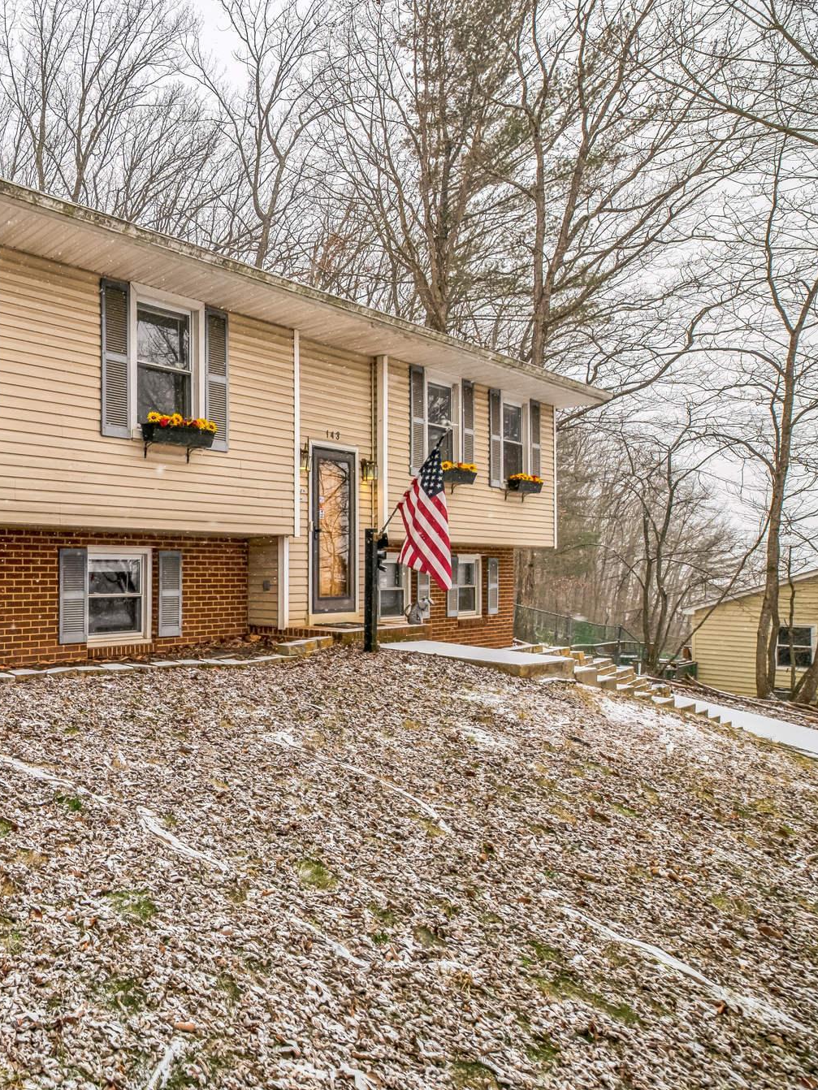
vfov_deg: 76.4
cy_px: 541
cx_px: -10
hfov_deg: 49.3
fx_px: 693
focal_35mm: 22
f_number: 5.6
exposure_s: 1/640
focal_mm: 15
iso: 250
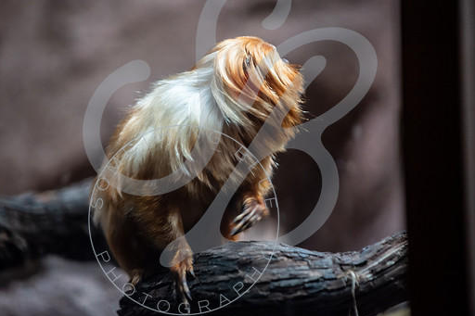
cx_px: 230
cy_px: 142
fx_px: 2691
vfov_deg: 6.7
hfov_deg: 10.1
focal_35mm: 204
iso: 1000
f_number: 2.8
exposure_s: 1/160
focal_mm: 180
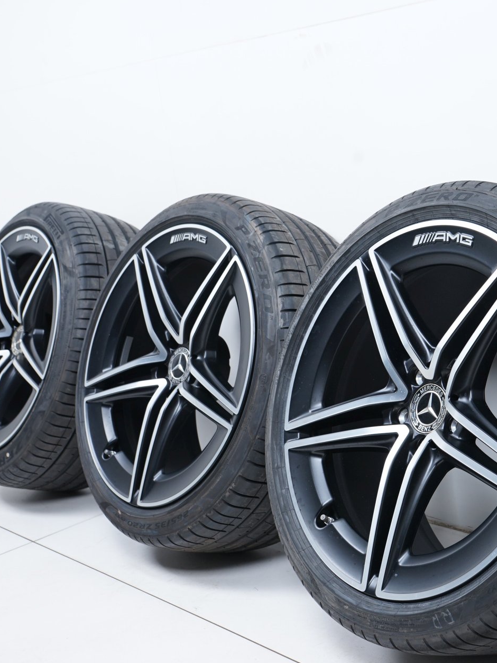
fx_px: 1014
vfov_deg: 36.2
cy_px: 333
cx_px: 433
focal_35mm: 53
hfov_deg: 26.7
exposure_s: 1/125
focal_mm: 36
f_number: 7.1
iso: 250
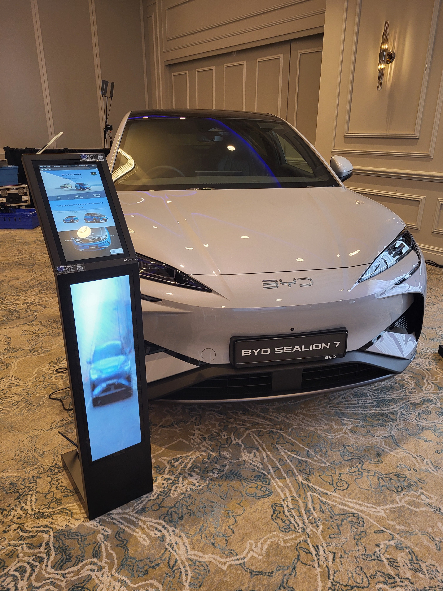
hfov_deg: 53.1
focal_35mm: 26
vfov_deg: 67.3
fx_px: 444
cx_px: 222
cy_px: 296
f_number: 1.8
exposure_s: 1/100
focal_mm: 5.4
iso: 200
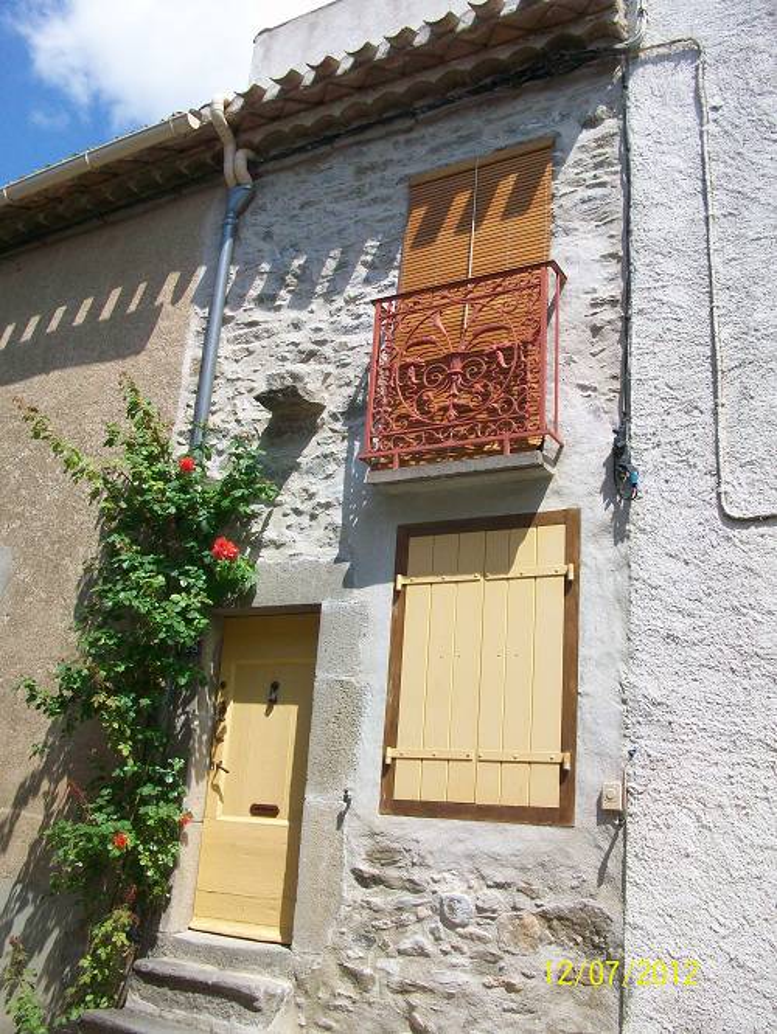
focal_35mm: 32
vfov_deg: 56.8
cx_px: 388
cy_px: 517
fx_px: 957
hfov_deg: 44.2
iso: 64
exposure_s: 1/250
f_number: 5.5
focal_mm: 5.7
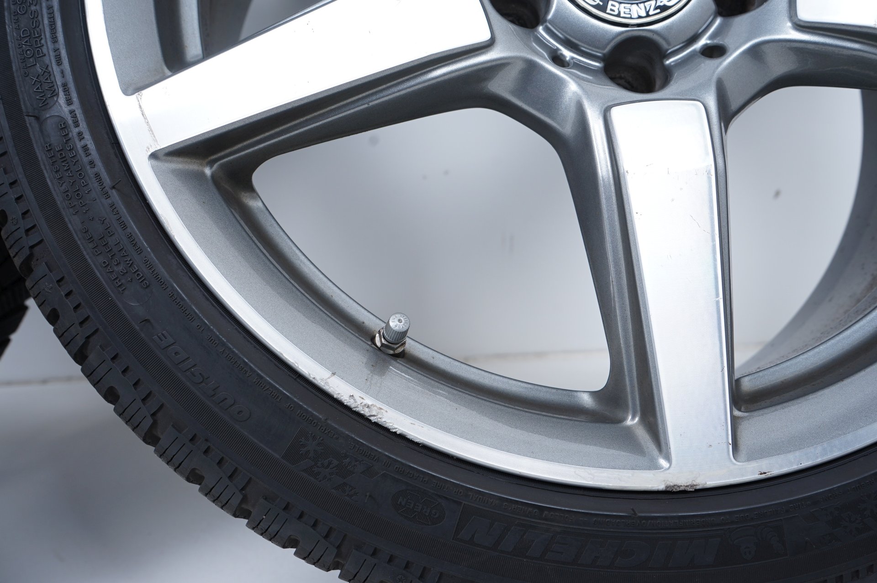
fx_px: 803
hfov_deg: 57.3
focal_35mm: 33
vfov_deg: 39.9
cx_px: 438
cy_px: 292
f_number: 7.1
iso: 250
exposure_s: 1/100
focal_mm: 33
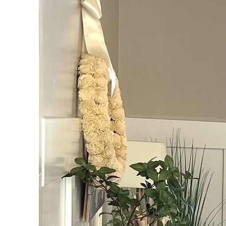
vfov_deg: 14.1
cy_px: 212
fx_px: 901
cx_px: 512
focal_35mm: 122
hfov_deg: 12.0
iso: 64
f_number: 1.5
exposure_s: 1/162
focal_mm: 5.7
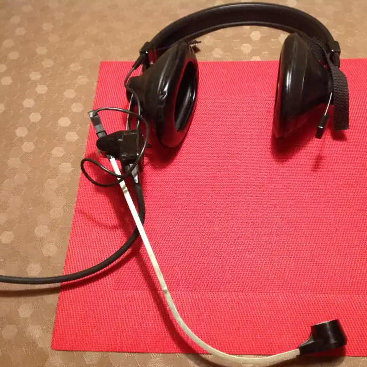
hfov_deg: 39.8
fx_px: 504
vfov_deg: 40.0
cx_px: 225
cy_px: 185
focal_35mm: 42
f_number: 2.4
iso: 250
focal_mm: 4.28
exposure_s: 1/15
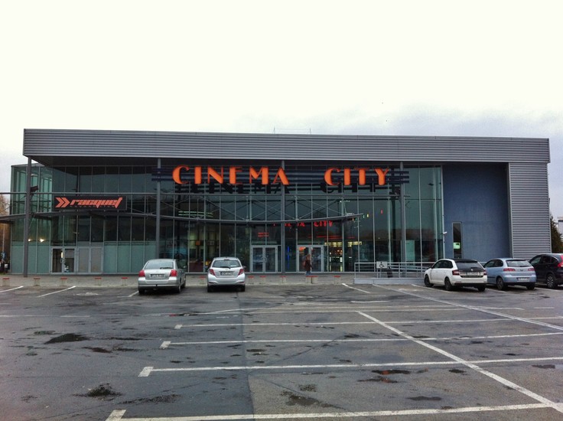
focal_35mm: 35
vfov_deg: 40.6
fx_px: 569
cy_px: 210
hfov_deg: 52.7
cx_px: 282
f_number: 2.8
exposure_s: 1/120
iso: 100
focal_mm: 3.85
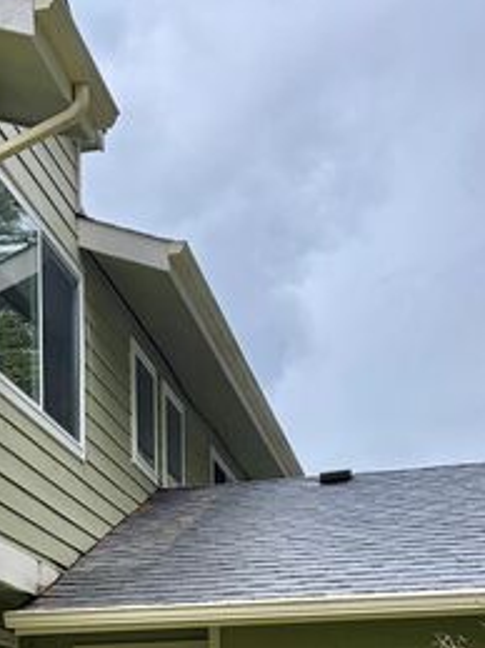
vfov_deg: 27.1
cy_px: 667
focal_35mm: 67
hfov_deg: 21.6
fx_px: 1253
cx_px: 80
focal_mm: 5.96
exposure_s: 1/1081
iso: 64
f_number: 1.6
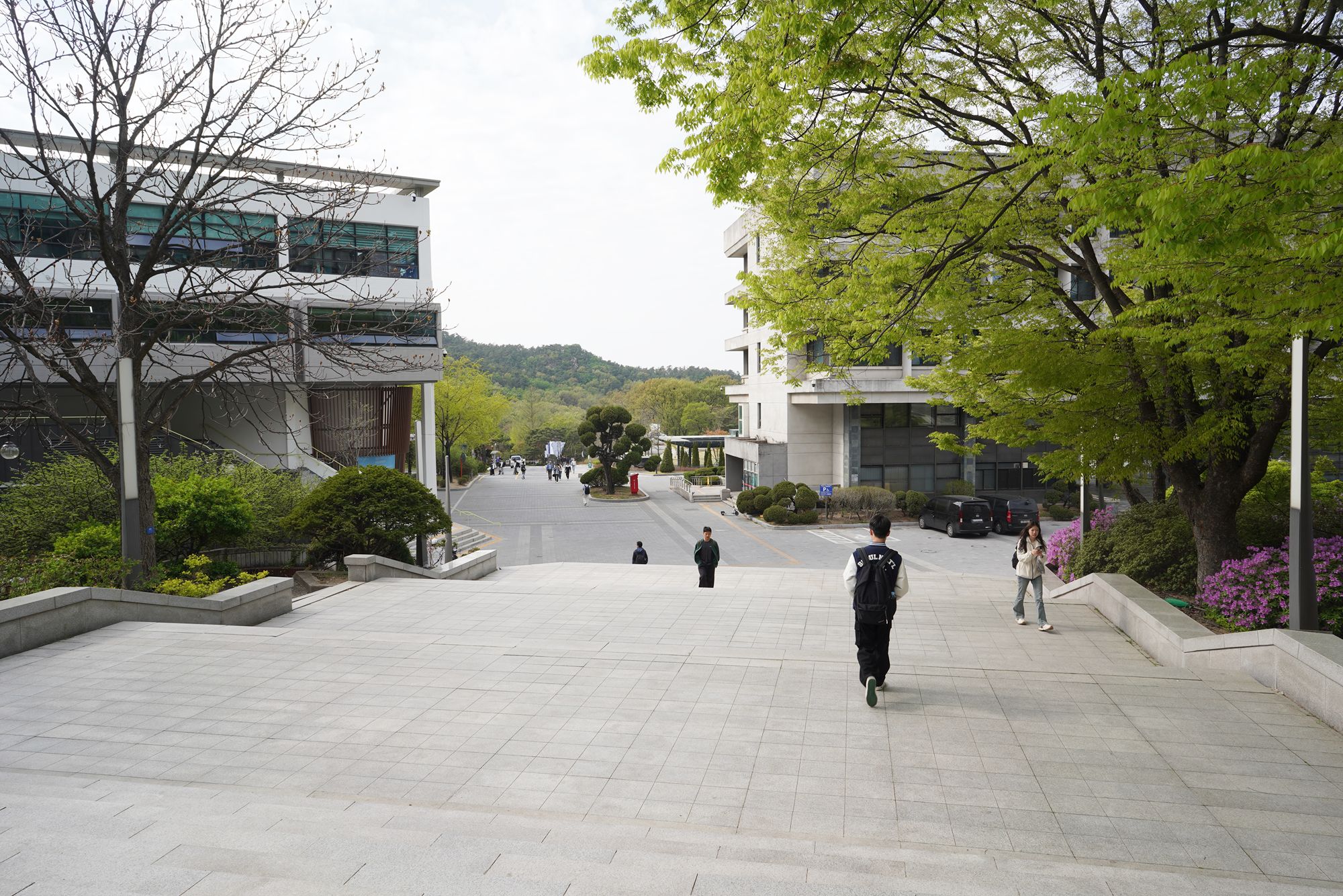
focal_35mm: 24
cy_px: 448
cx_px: 672
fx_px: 895
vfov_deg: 53.1
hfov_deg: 73.7
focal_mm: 24
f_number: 10
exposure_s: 1/100
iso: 100
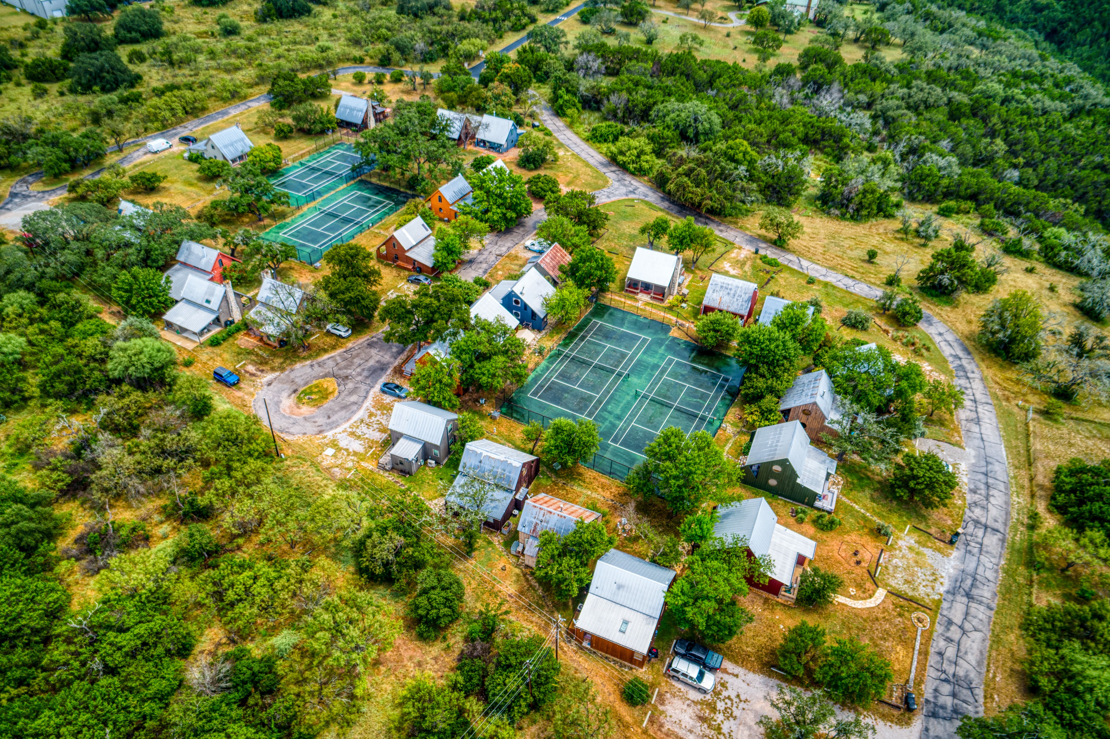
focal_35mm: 24
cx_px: 555
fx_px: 740
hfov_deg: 73.8
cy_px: 370
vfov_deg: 53.1
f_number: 3.5
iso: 100
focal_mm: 8.8
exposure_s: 1/80
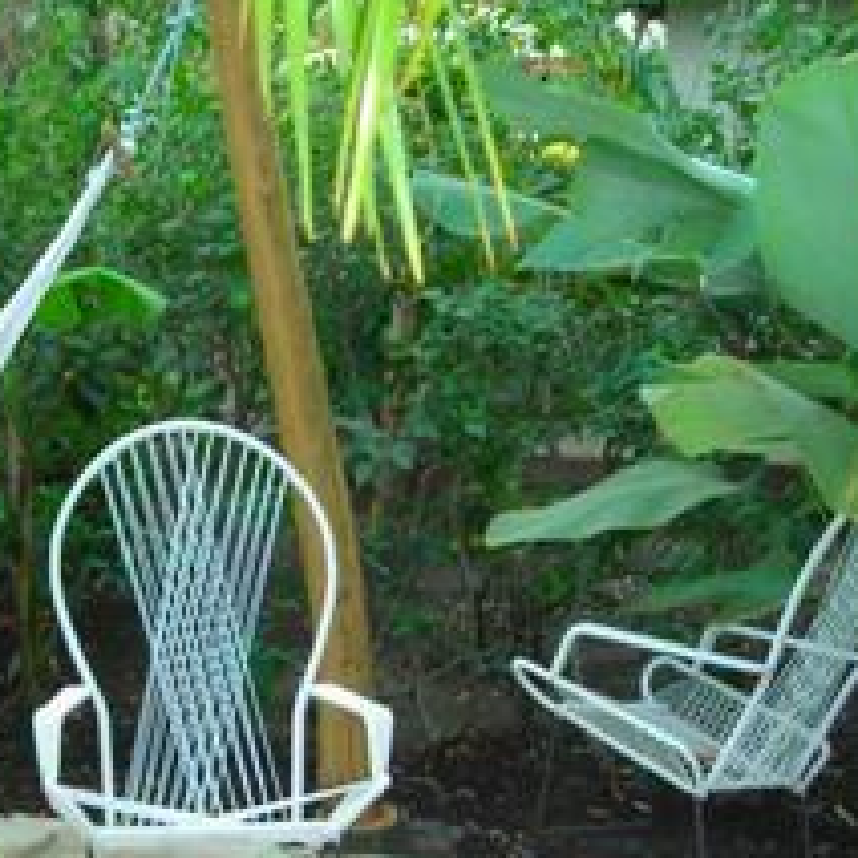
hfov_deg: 20.7
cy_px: 512
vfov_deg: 21.1
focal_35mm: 82
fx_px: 2299
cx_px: 81
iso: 50
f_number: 3.2
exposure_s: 1/9.3
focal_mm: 6.3
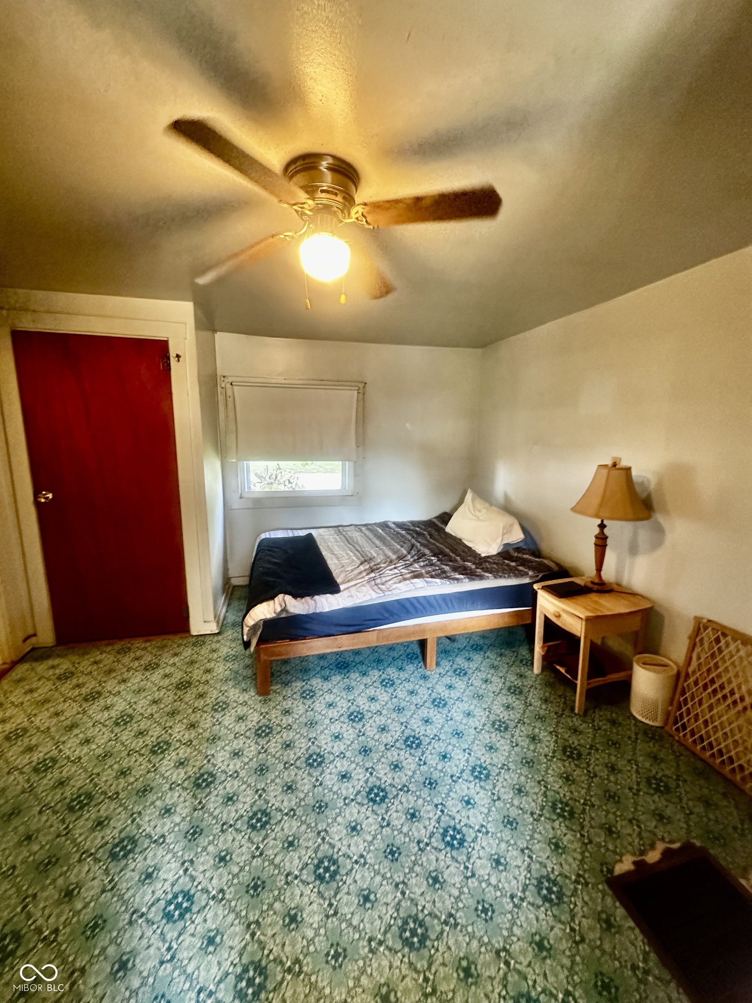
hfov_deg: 85.7
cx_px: 376
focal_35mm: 14
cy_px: 502
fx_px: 406
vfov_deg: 102.1
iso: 800
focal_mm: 2.22
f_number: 2.2
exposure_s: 1/60
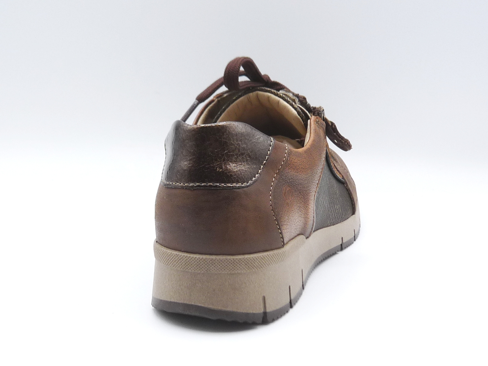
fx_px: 677
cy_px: 183
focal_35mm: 48
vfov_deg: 30.3
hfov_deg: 39.7
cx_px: 244
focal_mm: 4.8
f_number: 4
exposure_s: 1/125
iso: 100
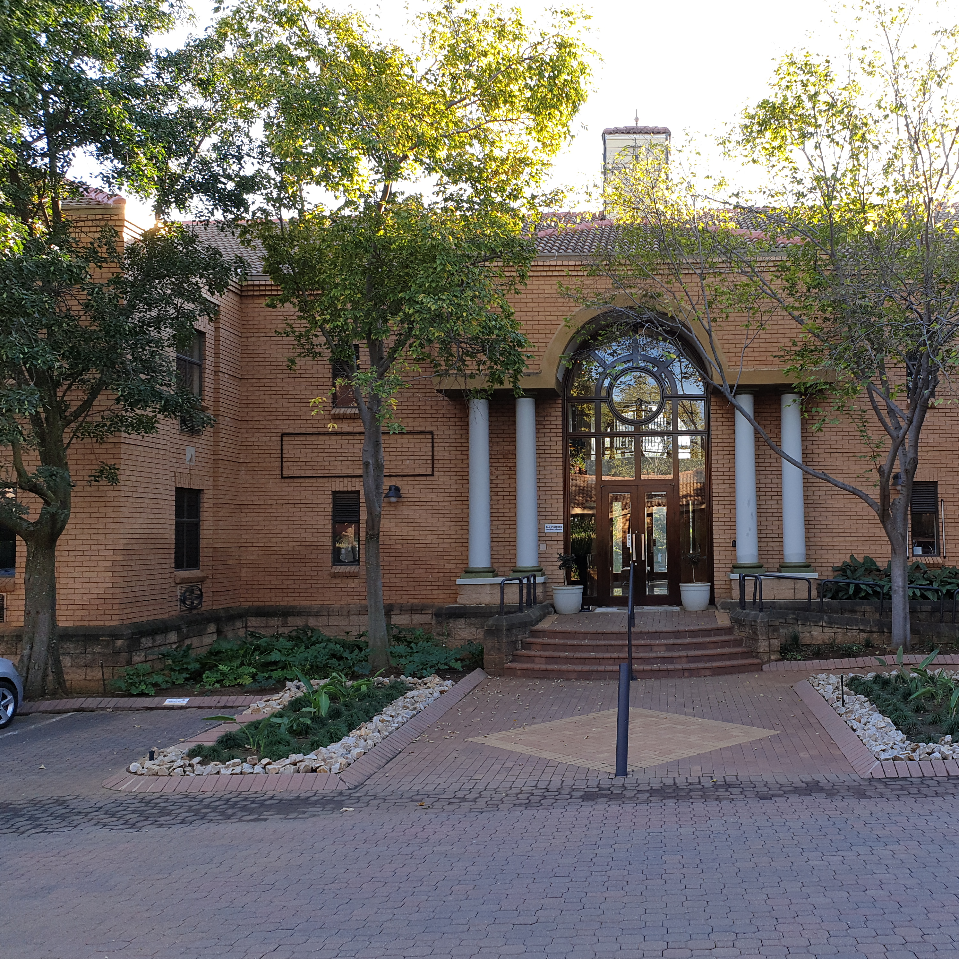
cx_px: 625
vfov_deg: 52.5
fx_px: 972
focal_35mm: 31
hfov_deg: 51.7
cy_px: 477
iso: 50
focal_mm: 4.3
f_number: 2.4
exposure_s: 1/163
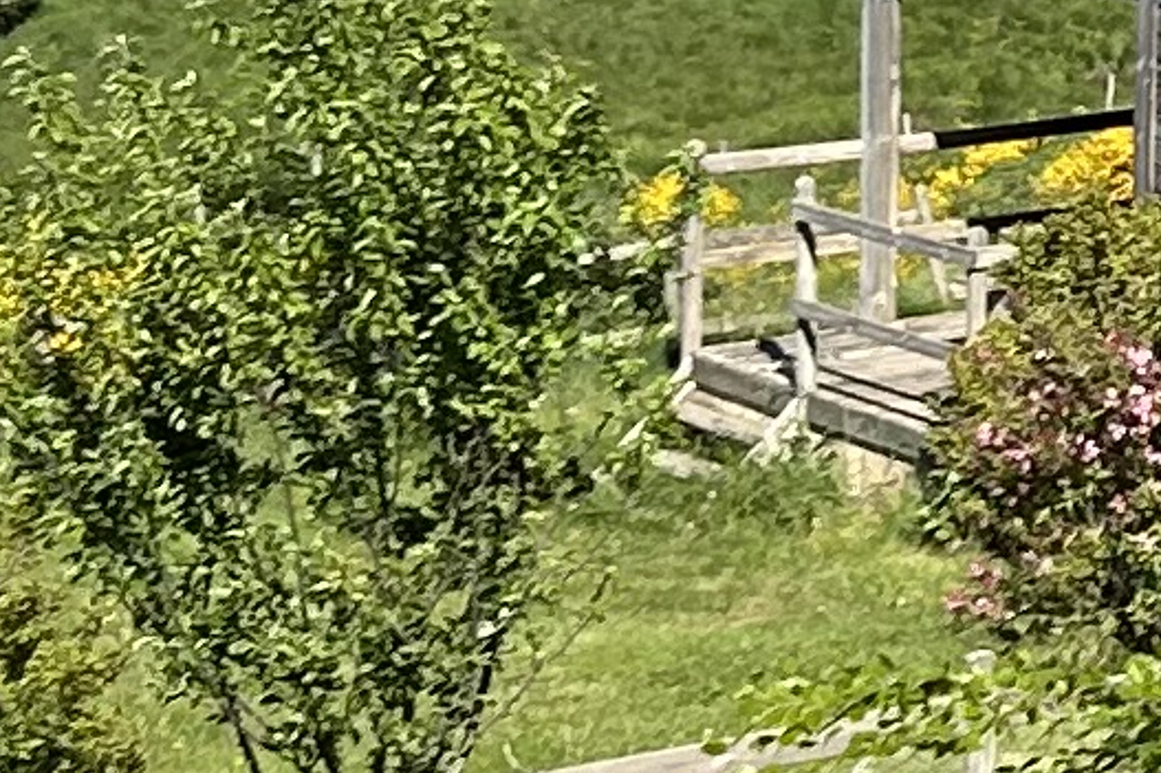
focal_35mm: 207
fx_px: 6673
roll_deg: -2.5
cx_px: 1943
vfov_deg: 6.6
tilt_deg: -11.6
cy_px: 104
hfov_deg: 9.5
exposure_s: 1/4115
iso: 50
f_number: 1.5
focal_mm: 5.7
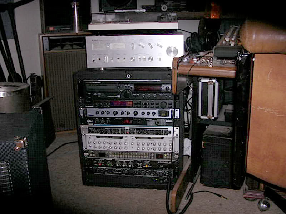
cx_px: 143
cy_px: 107
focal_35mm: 38
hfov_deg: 49.0
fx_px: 314
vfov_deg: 37.7
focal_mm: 5.8
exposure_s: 1/60.1
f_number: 2.8
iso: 100
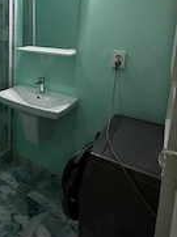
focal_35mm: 31
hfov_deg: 39.4
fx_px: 212
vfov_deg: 55.4
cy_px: 56
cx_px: -4
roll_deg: +0.4
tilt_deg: -8.9
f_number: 2.2
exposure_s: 1/50
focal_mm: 2.22
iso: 160
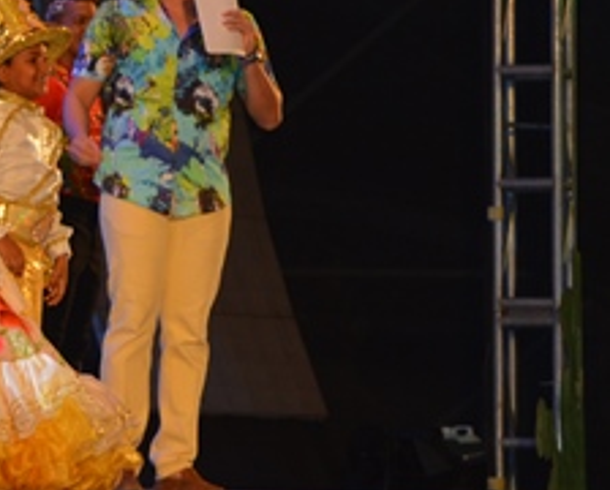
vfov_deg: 6.8
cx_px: -275
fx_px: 4123
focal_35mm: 228
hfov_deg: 8.3
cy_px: -26
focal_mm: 52
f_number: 5.6
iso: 400
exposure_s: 1/60
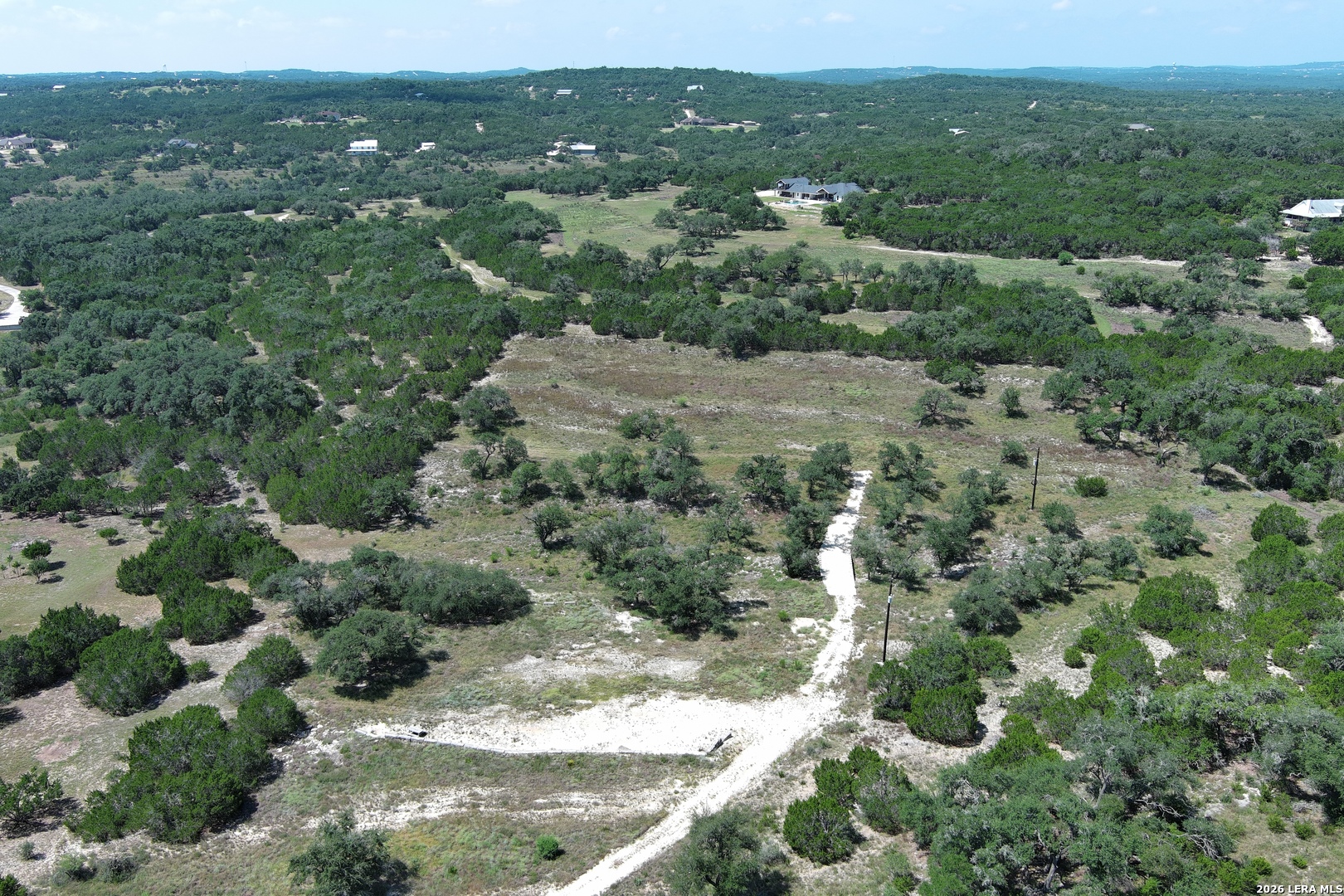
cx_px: 672
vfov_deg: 45.0
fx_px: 1083
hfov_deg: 63.7
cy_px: 448
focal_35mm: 29
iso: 100
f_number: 2.8
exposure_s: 1/909
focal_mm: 10.57
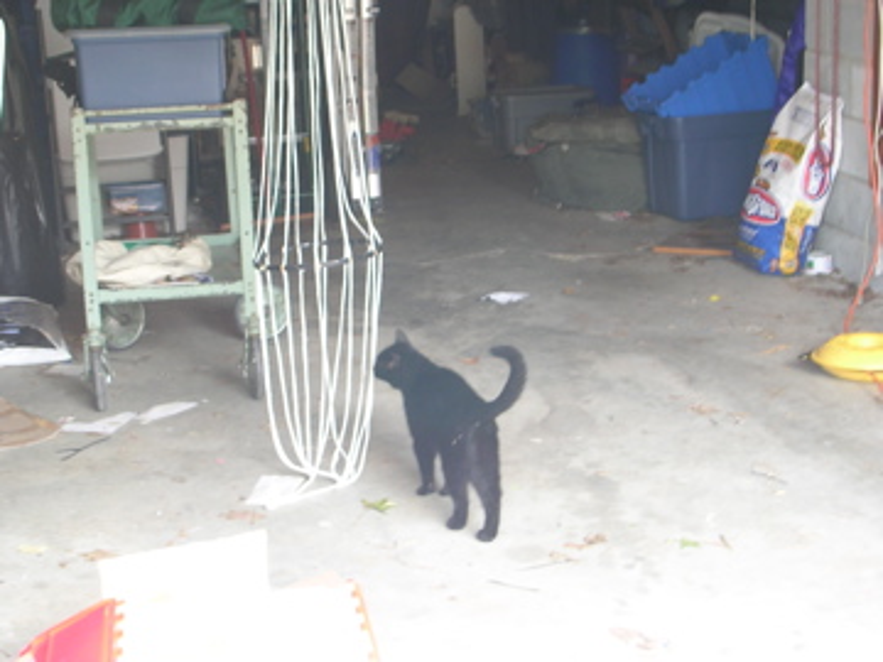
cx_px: 442
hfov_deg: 27.0
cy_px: 331
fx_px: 1837
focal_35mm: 72
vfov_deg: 20.4
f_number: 3.7
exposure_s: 1/7.8
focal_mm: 10.9
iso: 50
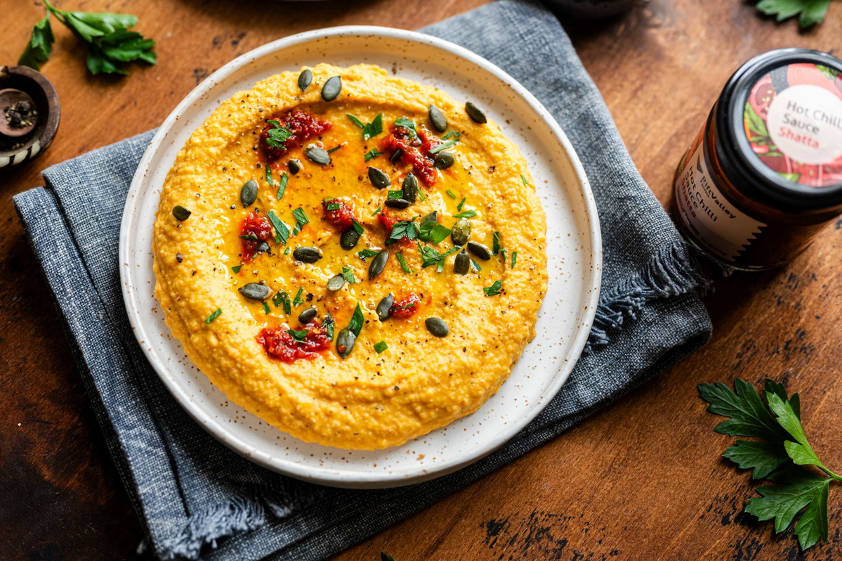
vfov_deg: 27.0
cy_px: 280
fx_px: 1169
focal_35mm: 50
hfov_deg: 39.6
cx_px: 421
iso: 1000
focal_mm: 50
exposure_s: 1/160
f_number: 2.8
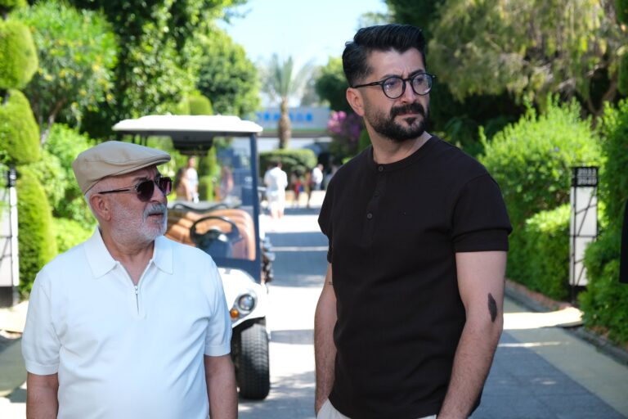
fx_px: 1238
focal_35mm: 71
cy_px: 210
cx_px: 314
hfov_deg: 28.5
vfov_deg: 19.2
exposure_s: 1/160
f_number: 4
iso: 500
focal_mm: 47
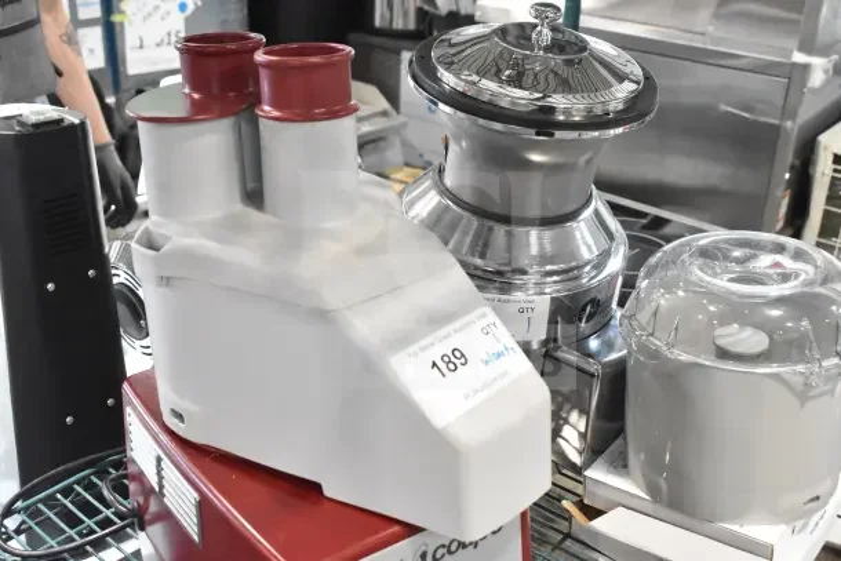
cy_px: 280
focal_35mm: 40
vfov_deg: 33.0
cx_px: 420
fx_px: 946
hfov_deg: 47.9
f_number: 7.1
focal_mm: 27
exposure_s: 1/200
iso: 6400
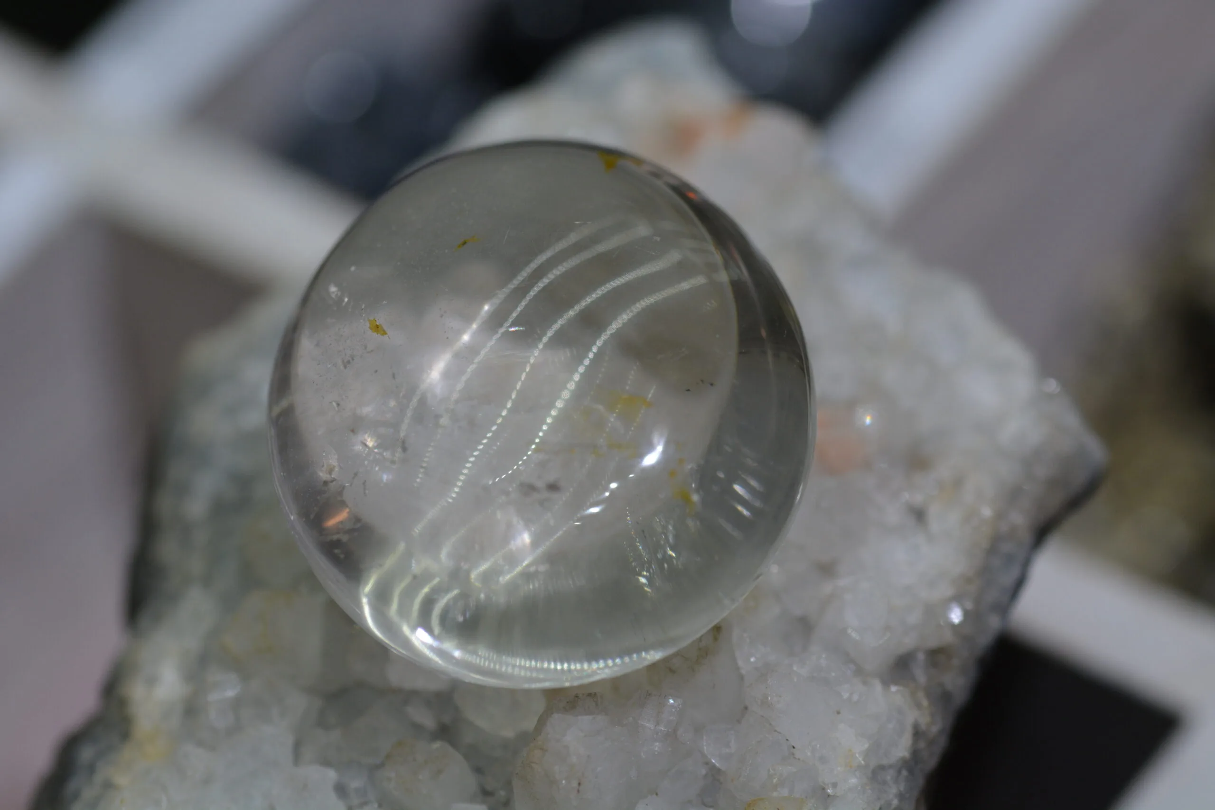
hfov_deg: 13.0
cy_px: 405
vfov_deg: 8.7
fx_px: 5316
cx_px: 608
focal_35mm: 158
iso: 400
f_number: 5
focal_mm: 105
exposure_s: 1/400
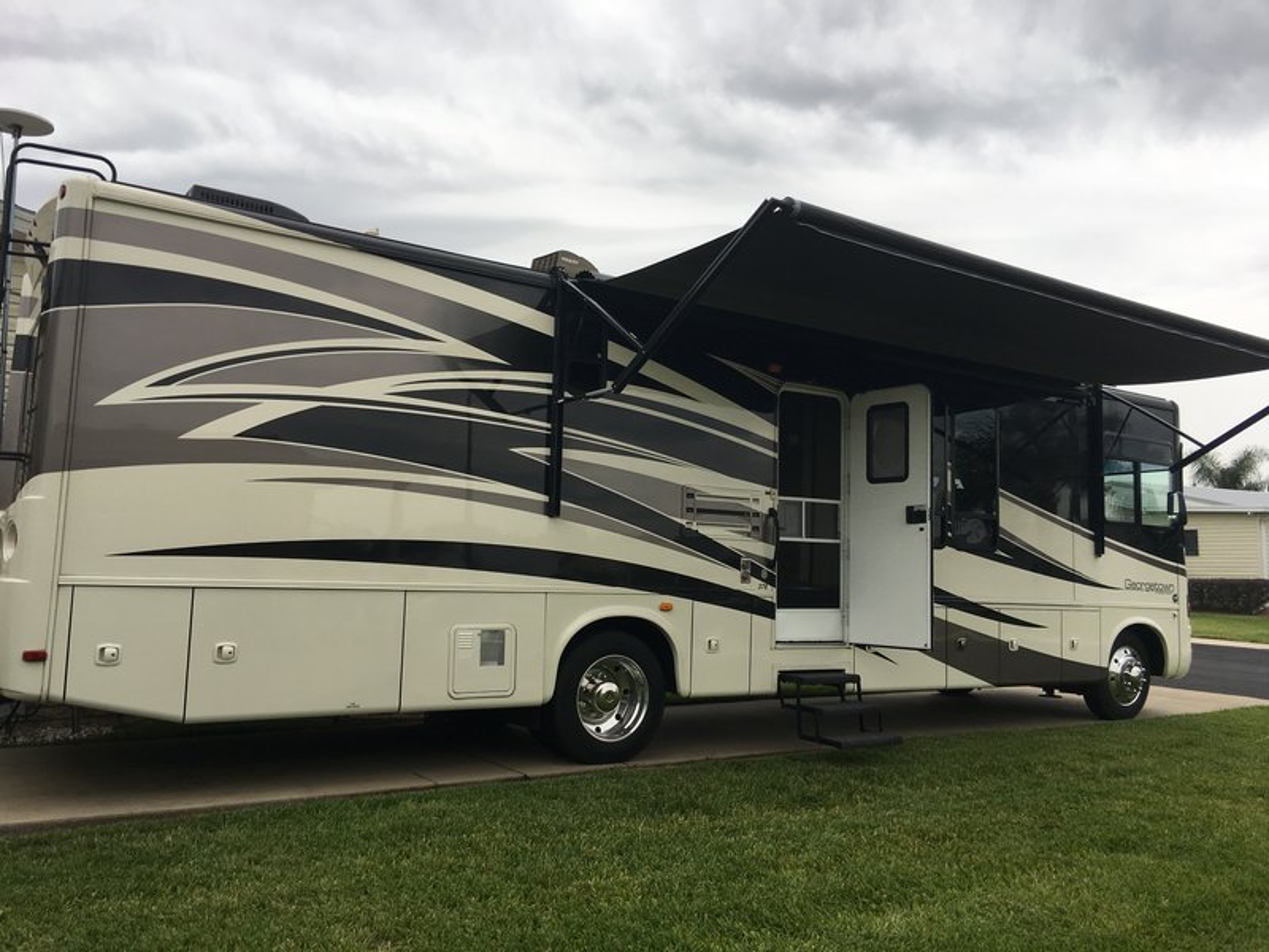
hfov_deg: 61.7
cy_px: 476
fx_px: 1063
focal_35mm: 29
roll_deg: -0.4
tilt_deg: +6.8
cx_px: 634
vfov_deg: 48.2
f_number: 2.2
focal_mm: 4.15
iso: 25
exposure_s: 1/255
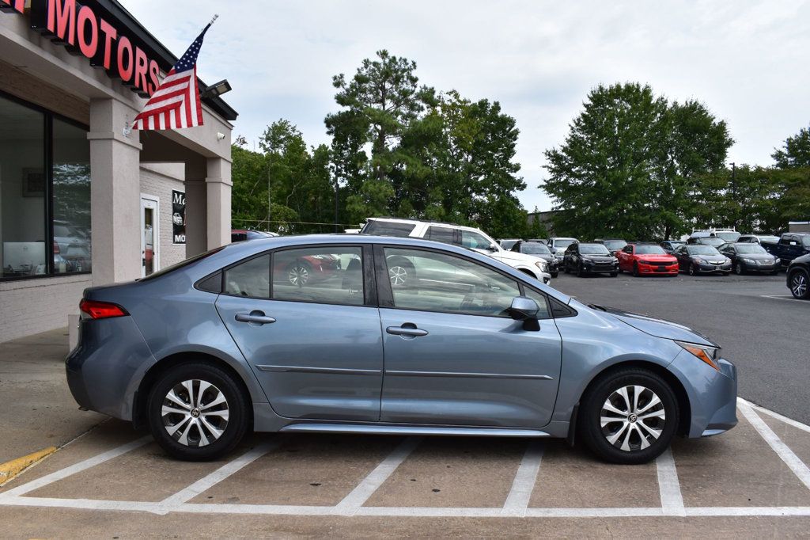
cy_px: 270
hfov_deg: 61.9
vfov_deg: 43.6
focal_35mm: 30
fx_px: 675
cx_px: 405
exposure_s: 1/500
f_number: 11
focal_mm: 20
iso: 400
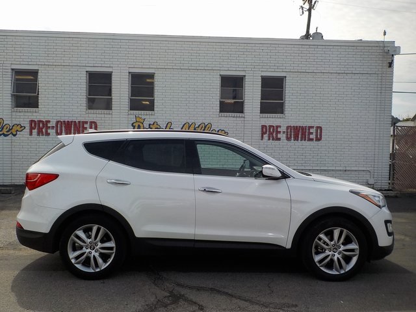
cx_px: 208
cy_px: 156
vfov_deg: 46.8
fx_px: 361
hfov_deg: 60.0
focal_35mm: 30
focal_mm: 4.1
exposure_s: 1/1250
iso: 125
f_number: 3.3
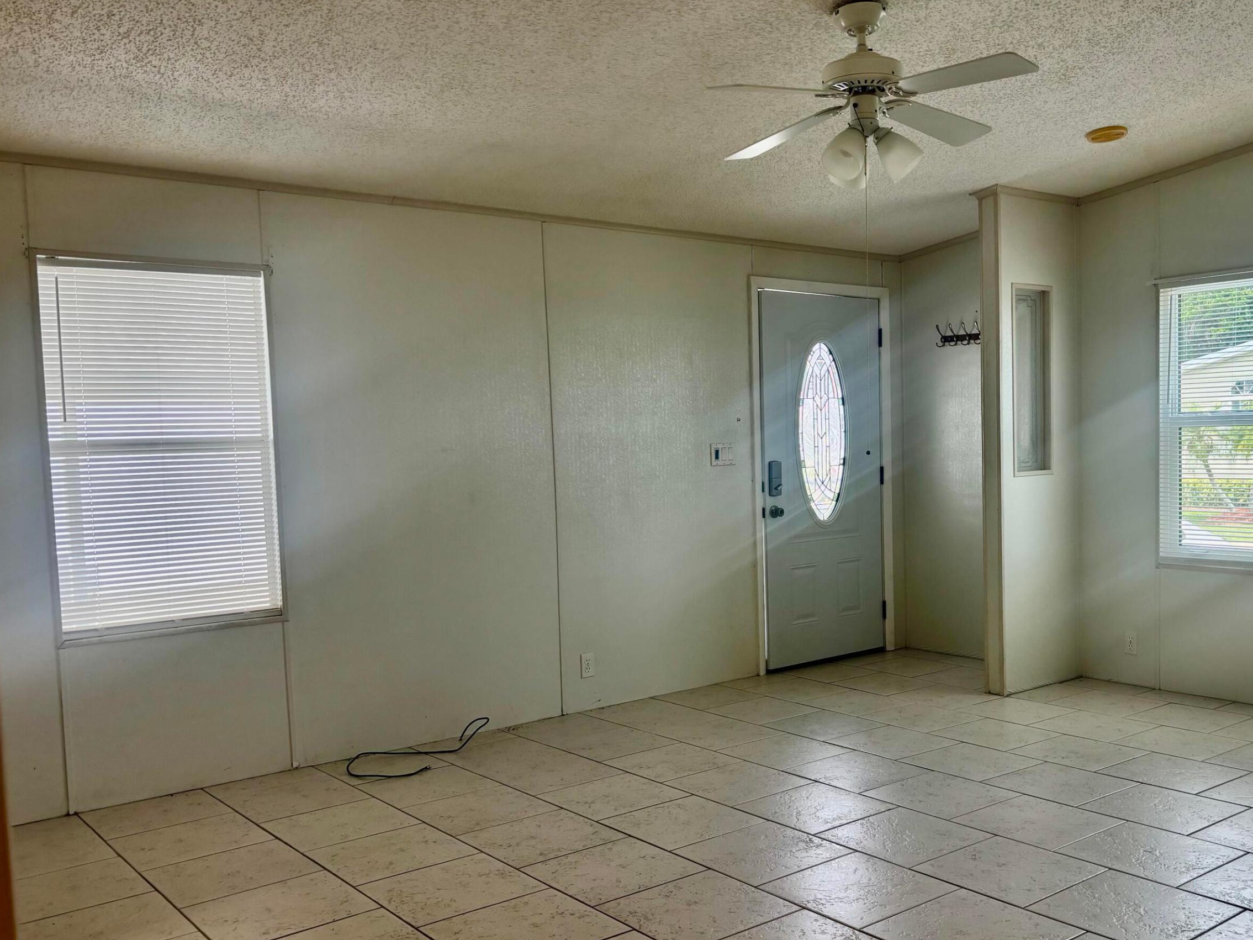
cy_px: 504
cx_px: 784
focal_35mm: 33
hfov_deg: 54.7
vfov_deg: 42.9
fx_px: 1195
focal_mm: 5.96
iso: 40
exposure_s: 1/177
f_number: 1.6
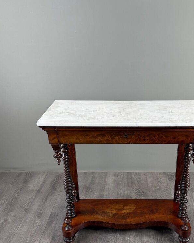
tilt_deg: -25.2
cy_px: 144
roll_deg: -0.4
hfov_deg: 38.9
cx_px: 123
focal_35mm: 38
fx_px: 273
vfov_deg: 47.7
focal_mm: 6.76
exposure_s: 1/100
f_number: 1.78
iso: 125
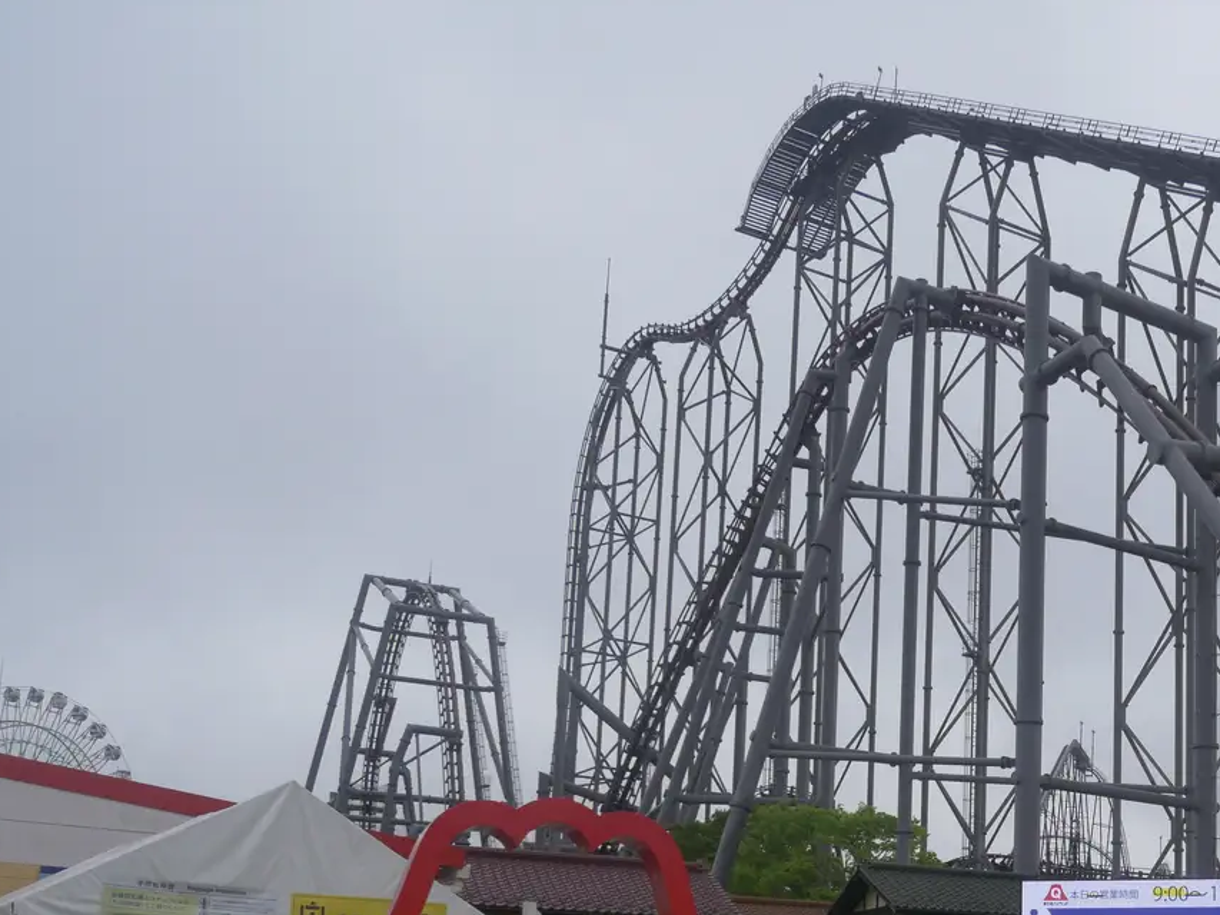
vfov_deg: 30.6
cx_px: 1108
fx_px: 1586
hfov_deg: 39.0
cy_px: 841
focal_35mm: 45
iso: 200
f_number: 5.6
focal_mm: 12
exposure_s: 1/400
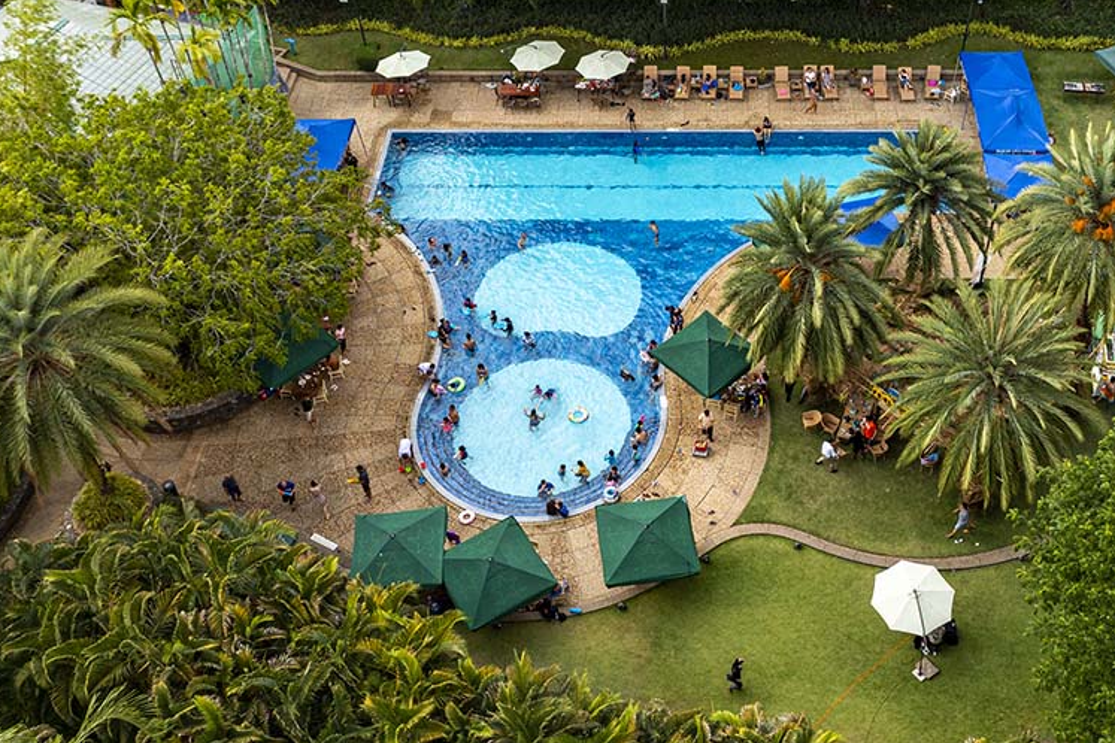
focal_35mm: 36
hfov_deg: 53.0
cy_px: 304
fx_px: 1115
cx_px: 634
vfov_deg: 36.8
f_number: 4.5
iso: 100
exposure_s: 1/240
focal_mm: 10.26
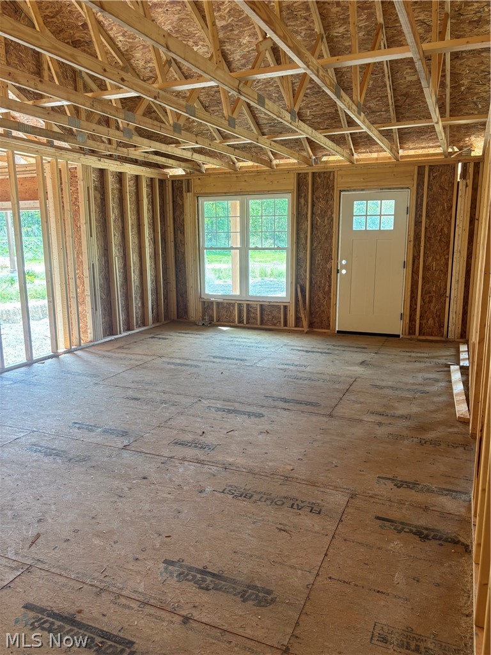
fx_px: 492
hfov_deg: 53.1
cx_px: 246
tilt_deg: -11.0
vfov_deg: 67.3
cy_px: 328
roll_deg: -0.3
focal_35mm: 26
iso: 100
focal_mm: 5.96
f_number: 1.6
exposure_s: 1/121
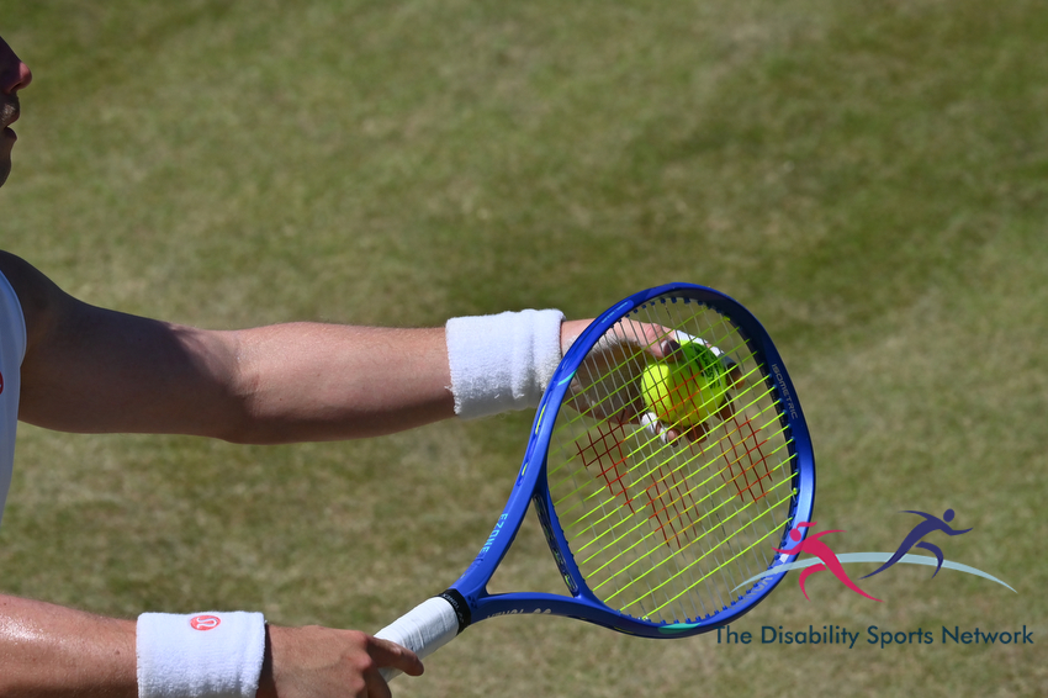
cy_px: 349
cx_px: 524
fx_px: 17459
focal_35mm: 600
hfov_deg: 3.4
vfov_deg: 2.3
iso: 320
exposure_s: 1/2000
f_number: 9
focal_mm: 400
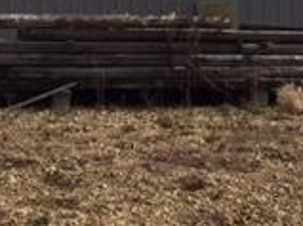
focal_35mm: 117
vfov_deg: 12.3
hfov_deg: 16.8
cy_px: -55
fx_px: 1023
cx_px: 112
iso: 32
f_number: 2.2
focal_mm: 4.15
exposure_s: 1/2326
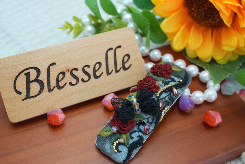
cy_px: 82
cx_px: 122
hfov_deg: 42.3
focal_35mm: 46
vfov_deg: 28.9
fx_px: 316
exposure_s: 1/60
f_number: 5
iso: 500
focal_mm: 31
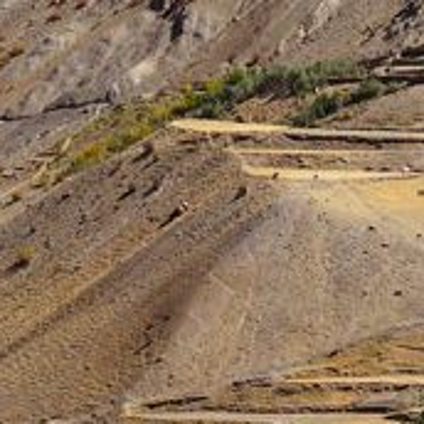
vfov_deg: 5.6
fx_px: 4227
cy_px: -355
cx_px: 1099
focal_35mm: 305
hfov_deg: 5.5
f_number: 2.8
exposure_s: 1/1600
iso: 80
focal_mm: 12.5
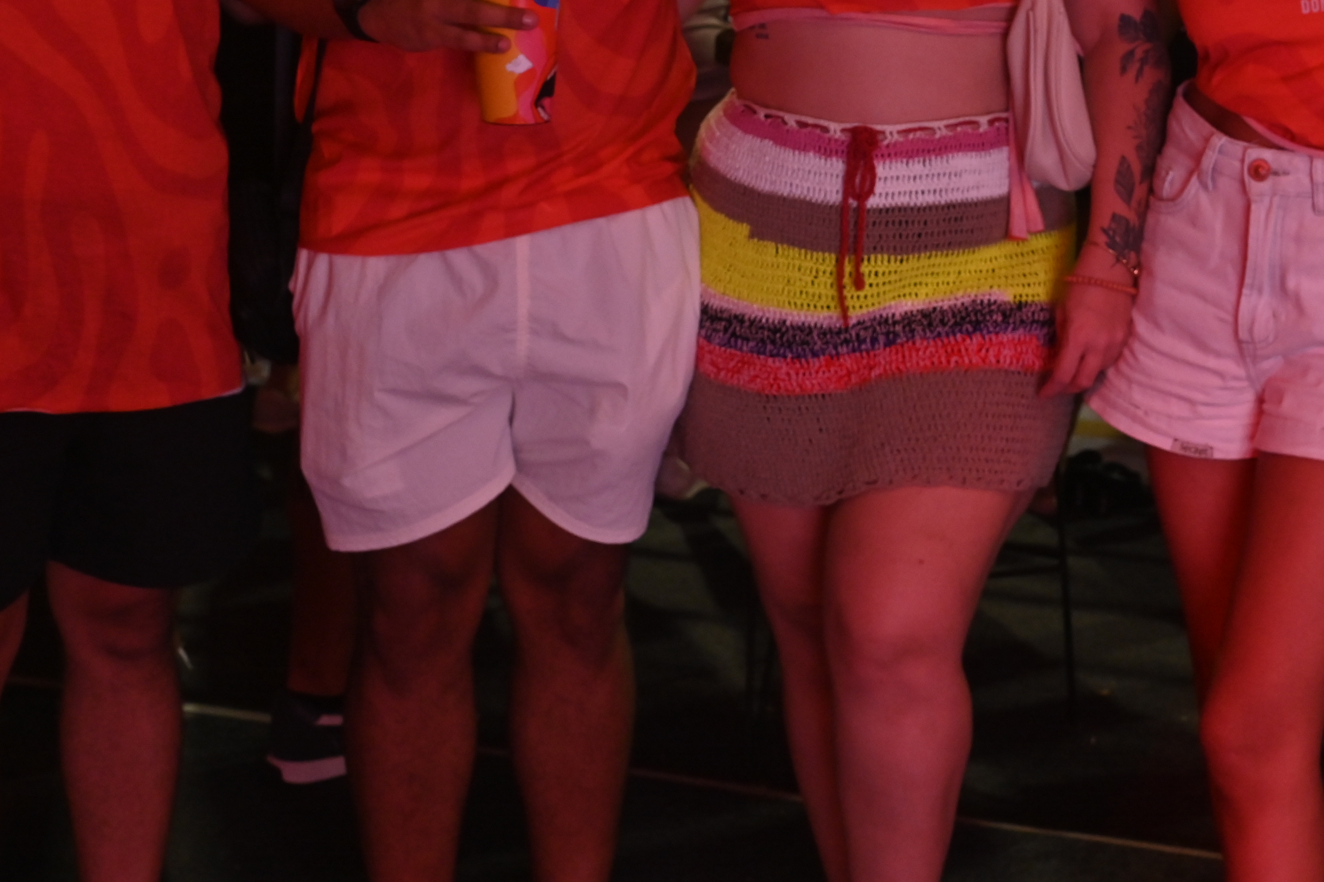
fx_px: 2353
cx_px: 817
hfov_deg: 31.3
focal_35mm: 64
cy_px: 121
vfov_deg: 20.9
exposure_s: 1/160
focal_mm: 35
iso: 2500
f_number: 6.3
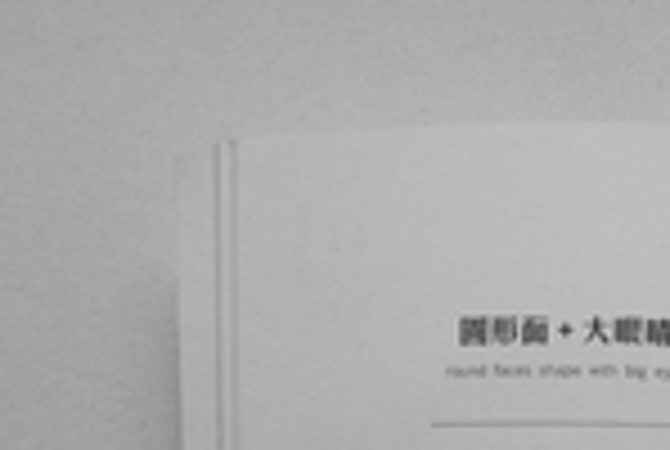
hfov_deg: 18.7
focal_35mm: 103
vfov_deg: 12.4
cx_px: 814
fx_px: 1921
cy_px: 774
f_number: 7.1
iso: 400
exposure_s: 1/60
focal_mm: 17
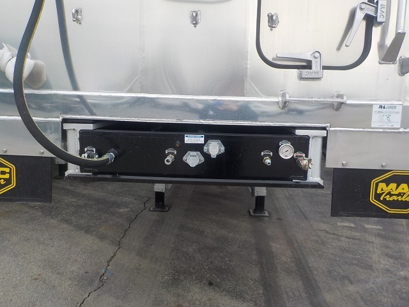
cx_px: 204
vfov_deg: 46.8
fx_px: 354
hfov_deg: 60.0
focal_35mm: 30
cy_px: 154
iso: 125
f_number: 3.3
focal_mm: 4.1
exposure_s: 1/320
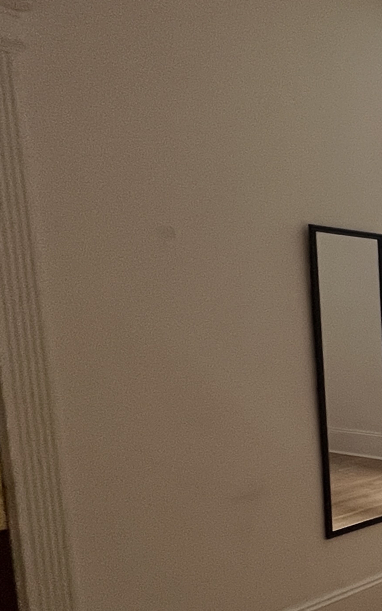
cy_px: 421
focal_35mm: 40
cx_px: 801
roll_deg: -2.1
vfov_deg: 48.2
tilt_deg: -9.0
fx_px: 666
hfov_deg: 18.1
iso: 200
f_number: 1.8
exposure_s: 1/60
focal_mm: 1.57
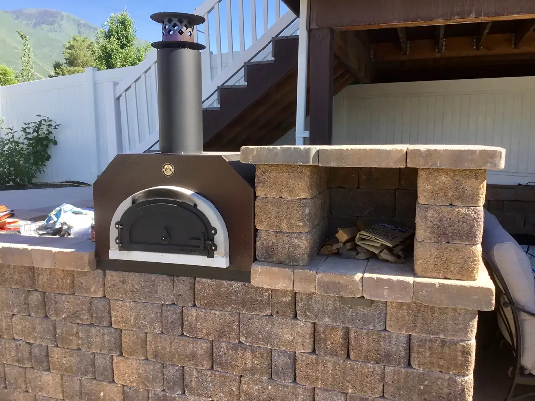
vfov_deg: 45.4
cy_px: 200
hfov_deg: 58.4
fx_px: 479
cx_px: 268
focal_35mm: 31
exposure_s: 1/395
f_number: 2.4
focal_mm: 3.3
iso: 25
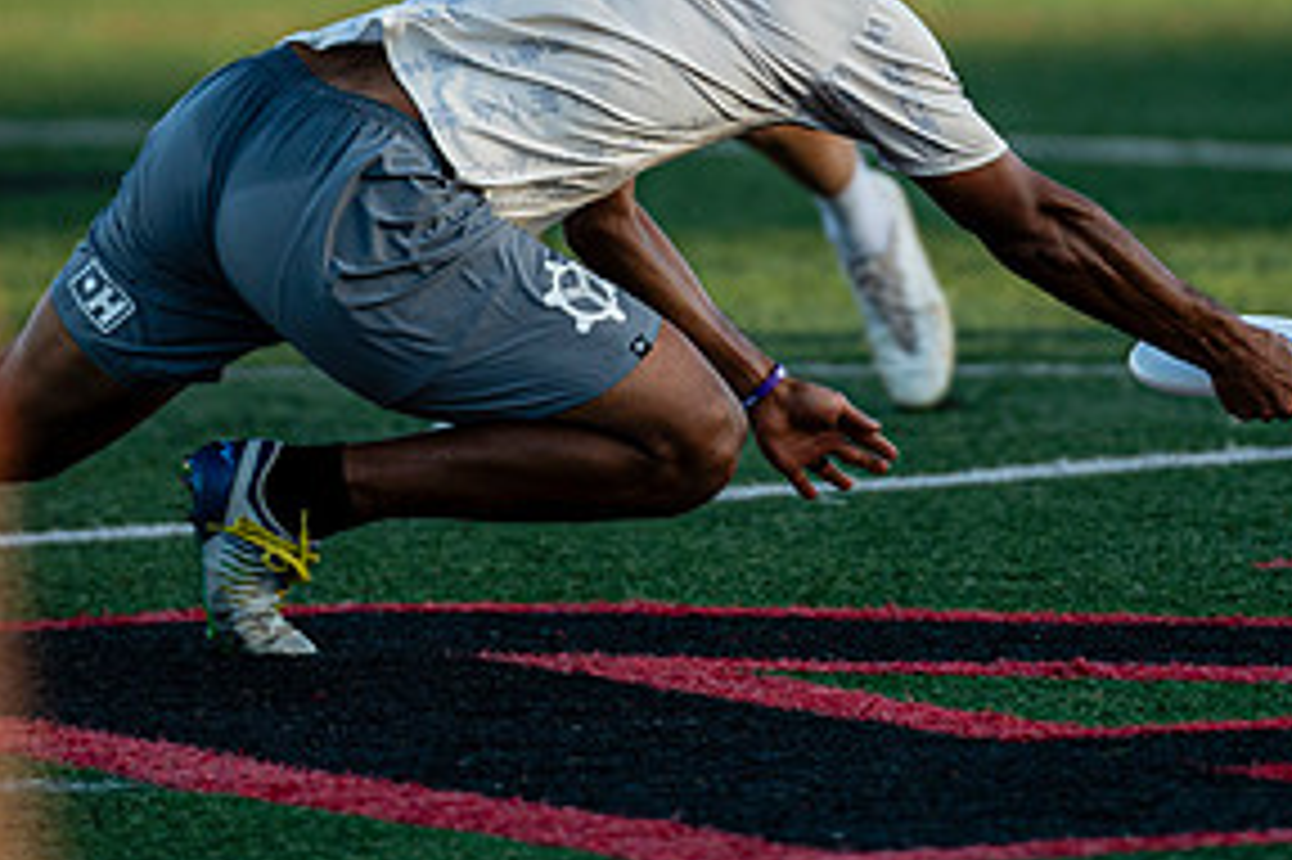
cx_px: 755
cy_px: -187
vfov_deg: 1.5
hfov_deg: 2.2
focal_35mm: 937
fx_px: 33607
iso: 220
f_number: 3.2
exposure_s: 1/1250
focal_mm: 300
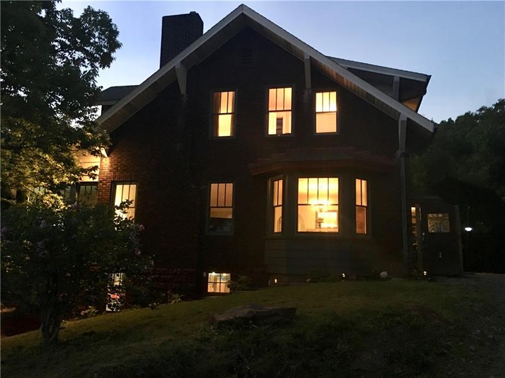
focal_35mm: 29
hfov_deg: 61.7
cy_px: 189
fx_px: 423
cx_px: 252
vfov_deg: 48.2
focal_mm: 4.15
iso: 100
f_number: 2.2
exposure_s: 1/4
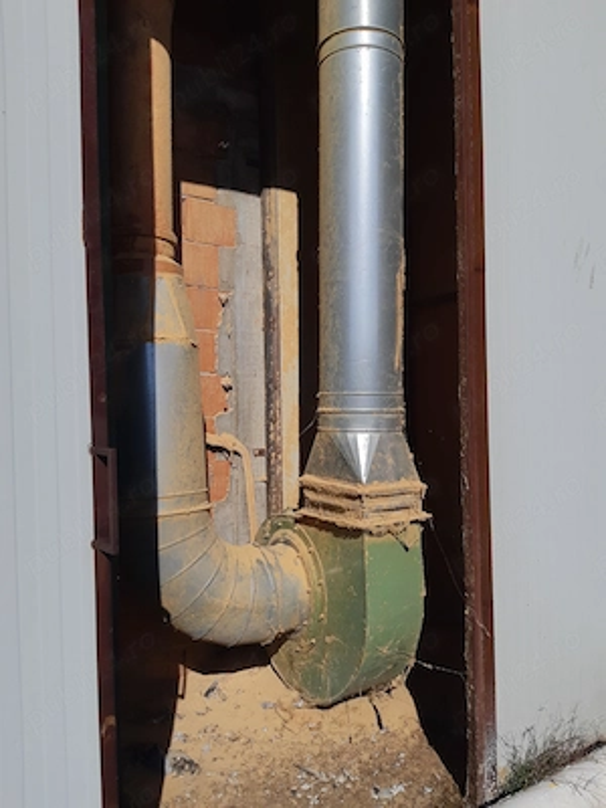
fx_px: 607
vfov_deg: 67.3
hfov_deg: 53.1
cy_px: 404
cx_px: 303
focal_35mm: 26
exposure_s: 1/7042
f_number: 1.7
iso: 40
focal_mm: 3.93
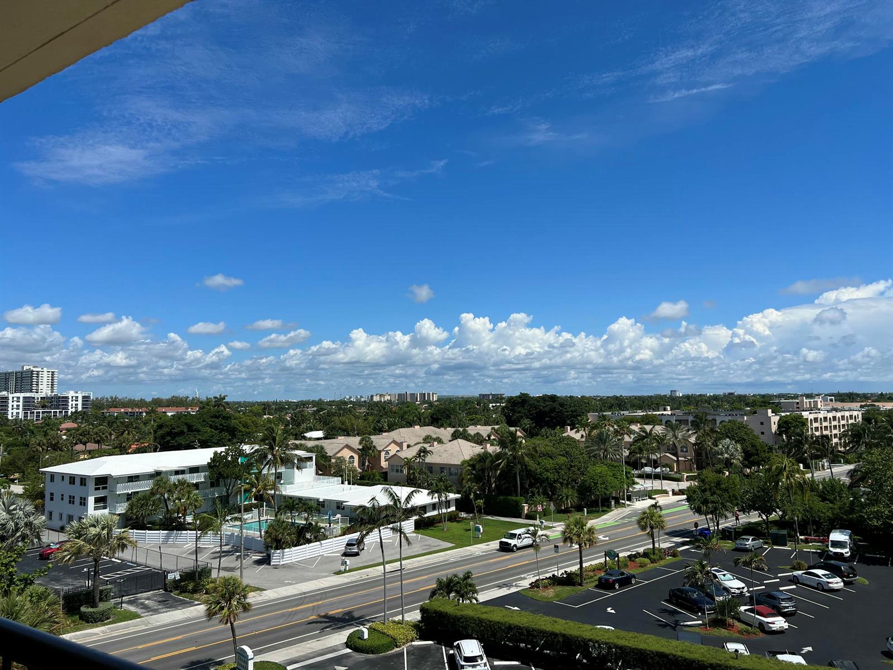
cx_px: 446
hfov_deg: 67.3
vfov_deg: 53.1
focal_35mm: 26
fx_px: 671
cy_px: 335
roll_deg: +1.0
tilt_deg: +5.0
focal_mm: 5.7
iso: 50
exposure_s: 1/6579
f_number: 1.5
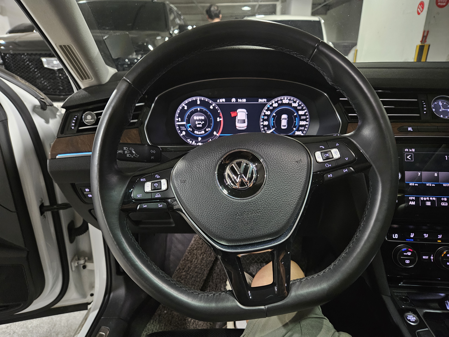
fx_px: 298
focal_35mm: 23
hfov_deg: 73.9
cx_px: 224
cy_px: 168
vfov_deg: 58.9
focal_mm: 5.4
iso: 1000
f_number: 1.8
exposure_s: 1/24
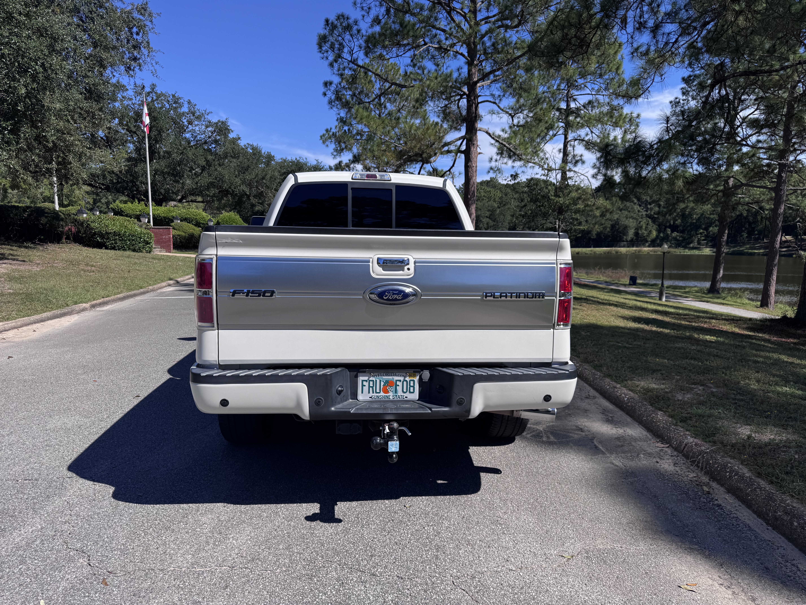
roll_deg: -0.2
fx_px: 559
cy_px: 302
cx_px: 403
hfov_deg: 71.6
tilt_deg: -7.0
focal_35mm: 24
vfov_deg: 56.8
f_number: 1.78
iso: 80
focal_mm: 6.76
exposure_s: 1/4049
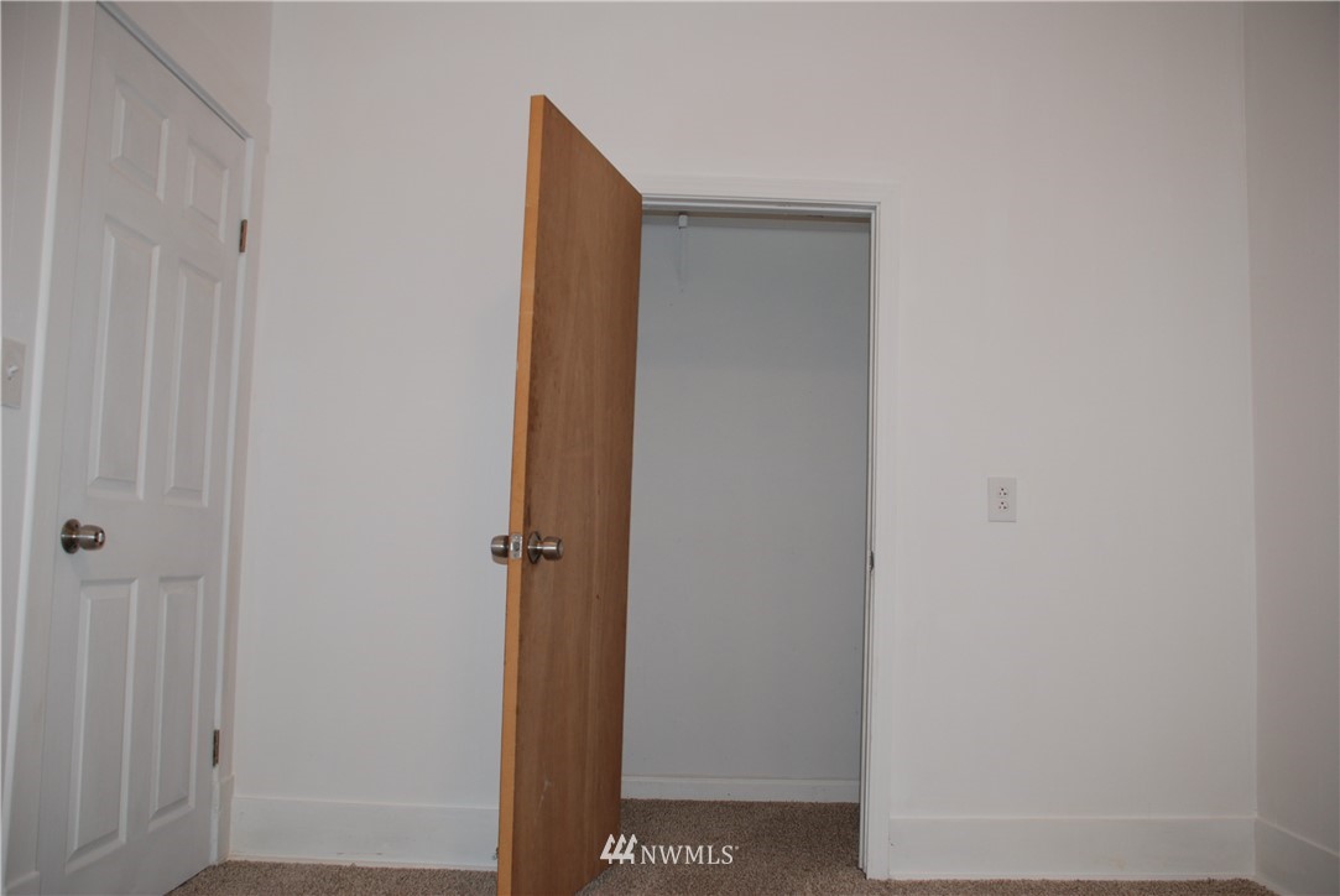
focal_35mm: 30
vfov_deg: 43.7
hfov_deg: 61.9
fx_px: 1118
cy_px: 448
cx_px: 670
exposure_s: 1/60
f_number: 3.8
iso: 200
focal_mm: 20
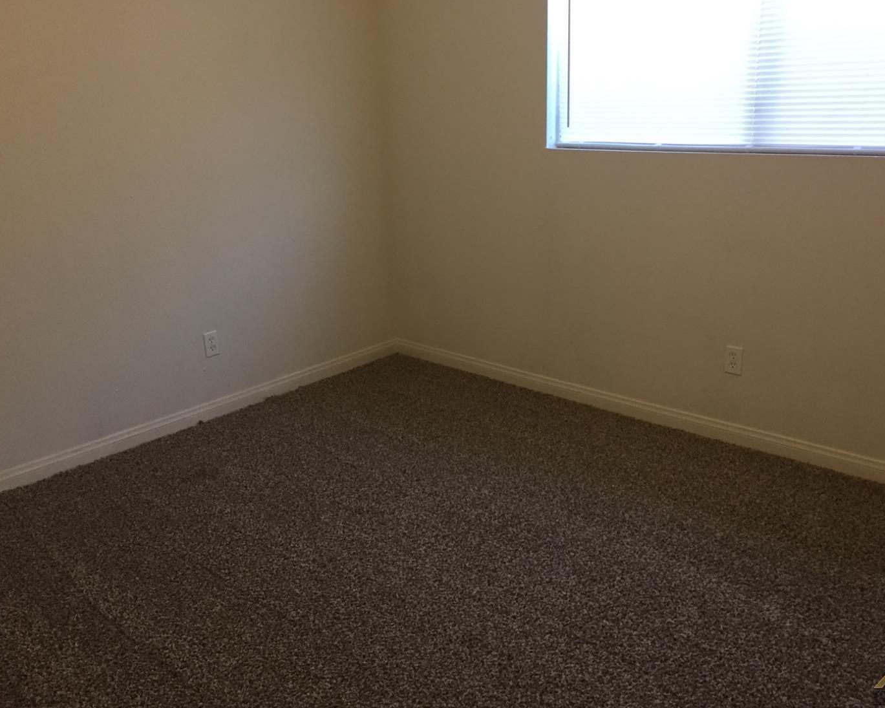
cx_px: 459
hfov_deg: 57.2
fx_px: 812
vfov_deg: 47.1
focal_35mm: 31
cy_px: 352
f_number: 2.2
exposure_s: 1/30
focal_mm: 4.15
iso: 50
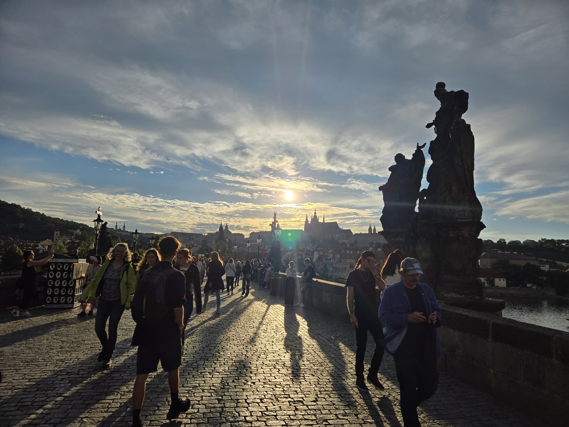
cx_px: 284
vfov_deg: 58.9
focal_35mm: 23
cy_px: 214
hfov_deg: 73.9
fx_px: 378
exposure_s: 1/9322
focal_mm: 5.4
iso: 25
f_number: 1.8
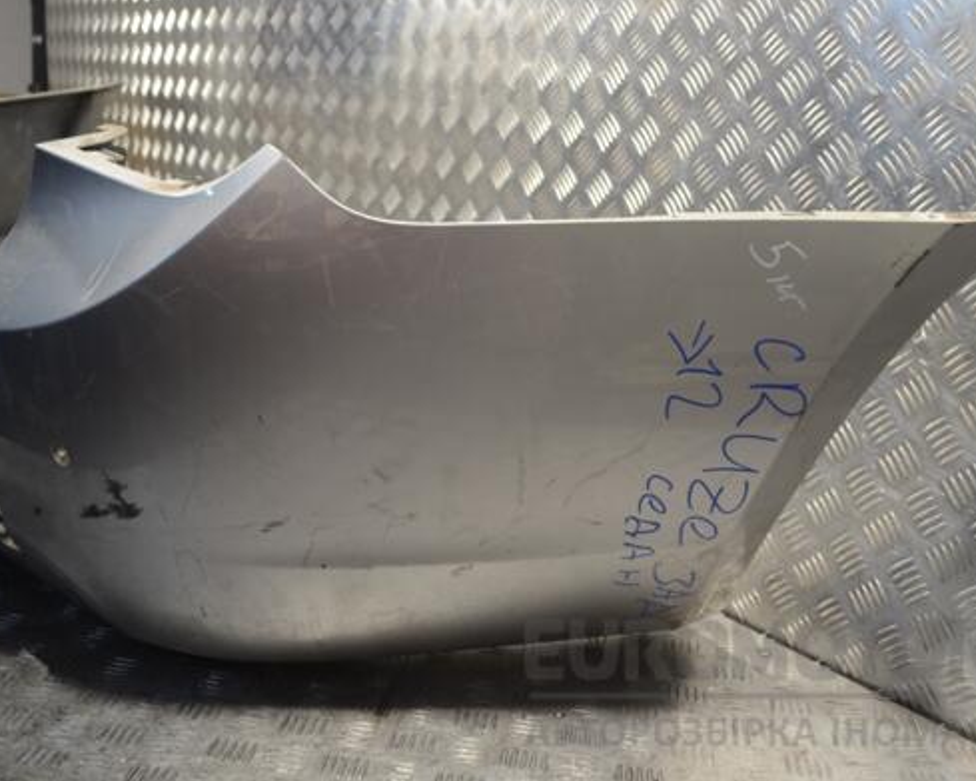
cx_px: 487
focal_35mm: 38
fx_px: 1097
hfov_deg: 47.9
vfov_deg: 39.1
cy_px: 384
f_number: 3.8
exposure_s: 1/30
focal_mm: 22
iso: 125
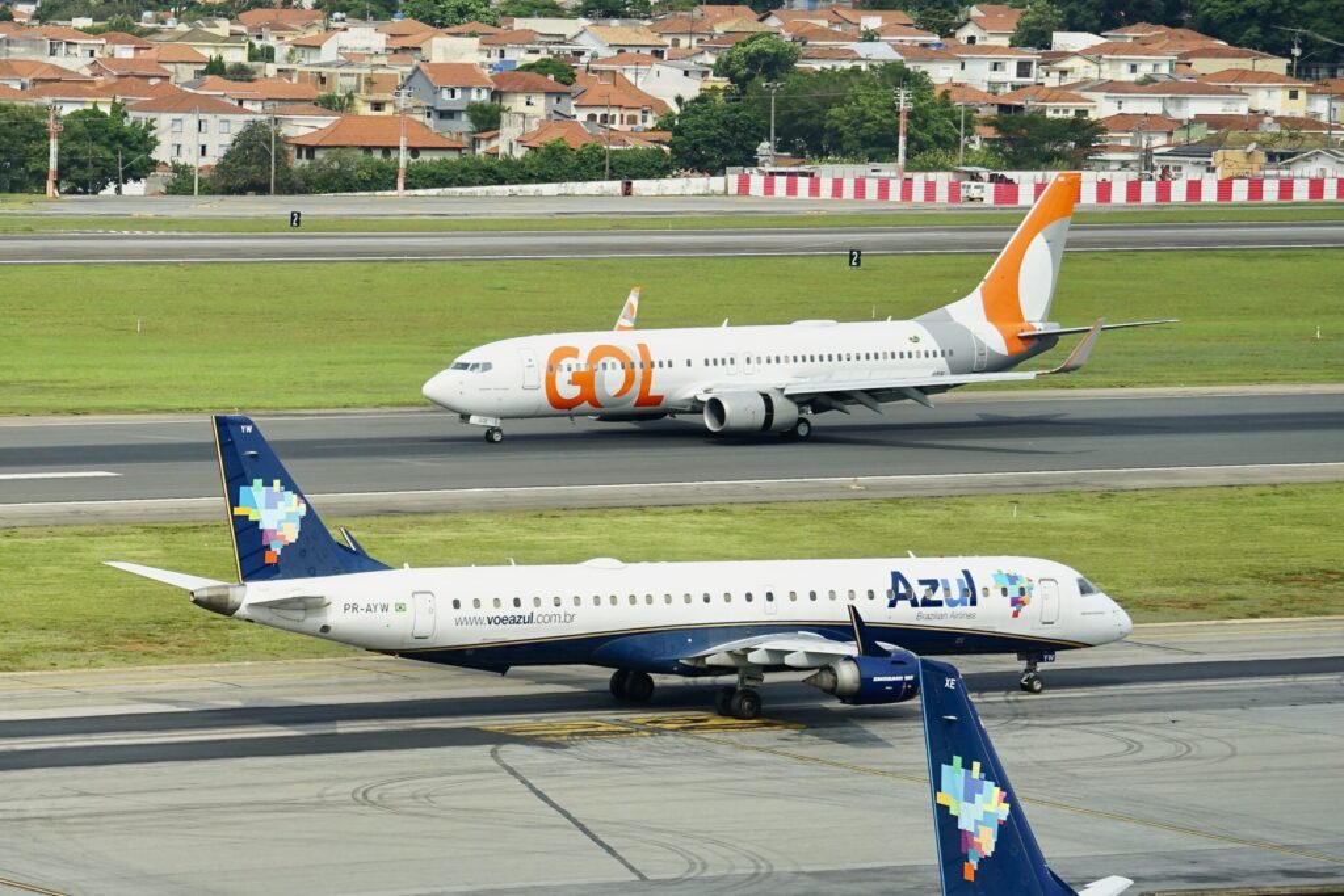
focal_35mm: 118
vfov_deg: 11.6
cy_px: 448
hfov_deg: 17.3
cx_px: 672
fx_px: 4406
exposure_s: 1/1000
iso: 500
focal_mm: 118
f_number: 5
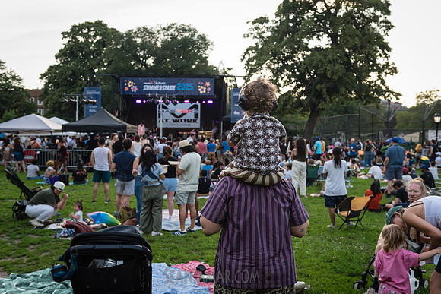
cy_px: 147
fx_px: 515
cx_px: 220
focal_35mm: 42
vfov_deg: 31.9
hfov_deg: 46.4
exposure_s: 1/1600
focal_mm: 42
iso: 1000
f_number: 4
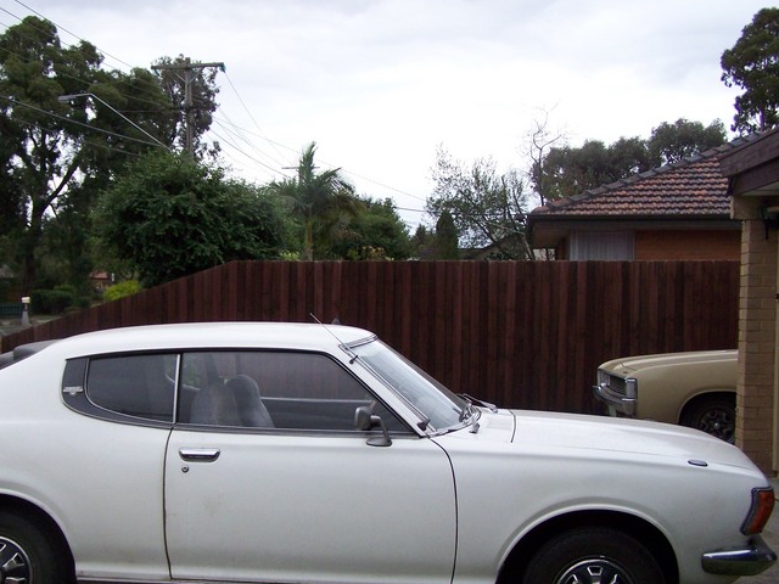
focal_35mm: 50
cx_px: 296
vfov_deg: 29.1
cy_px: 337
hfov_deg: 38.0
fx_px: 1125
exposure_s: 1/400
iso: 160
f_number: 2.8
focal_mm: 6.7
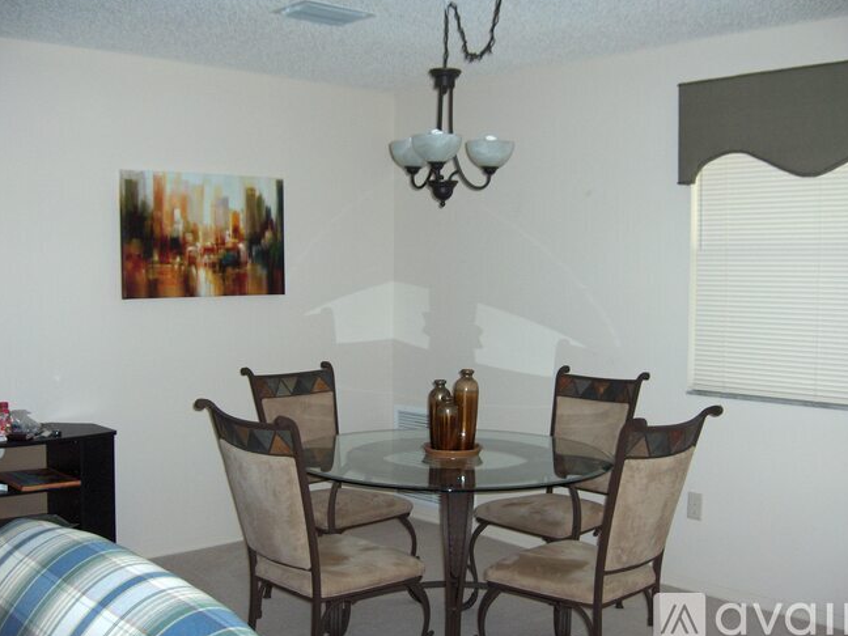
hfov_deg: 46.8
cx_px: 431
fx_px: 980
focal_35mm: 40
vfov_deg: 36.0
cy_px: 318
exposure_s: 1/60
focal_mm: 8
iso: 100
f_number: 2.8
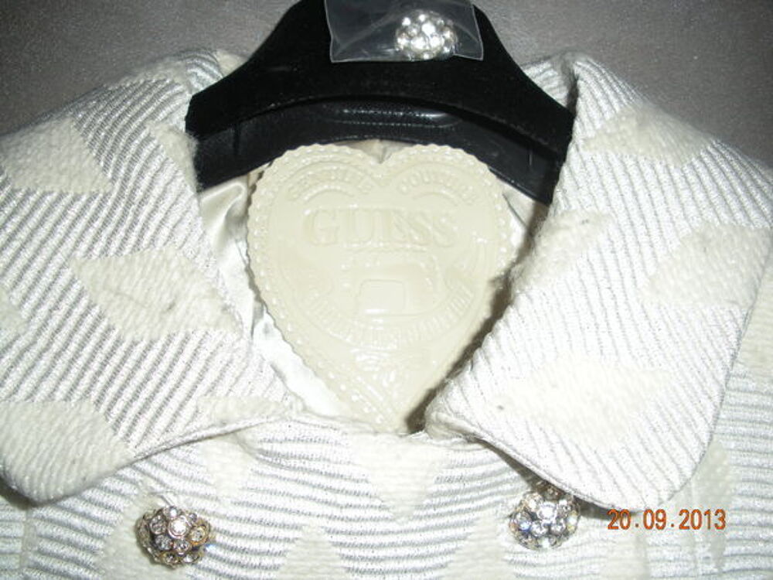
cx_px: 386
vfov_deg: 39.7
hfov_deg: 51.4
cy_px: 290
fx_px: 804
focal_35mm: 36
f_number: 3.5
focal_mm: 6.3
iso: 64
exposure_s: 1/60
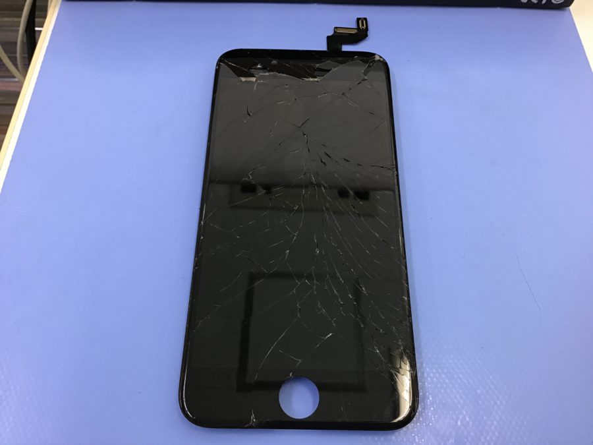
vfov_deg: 45.4
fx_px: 531
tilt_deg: -61.5
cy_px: 222
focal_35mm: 31
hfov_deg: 58.4
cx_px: 296
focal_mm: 3.3
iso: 50
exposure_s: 1/30
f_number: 2.4
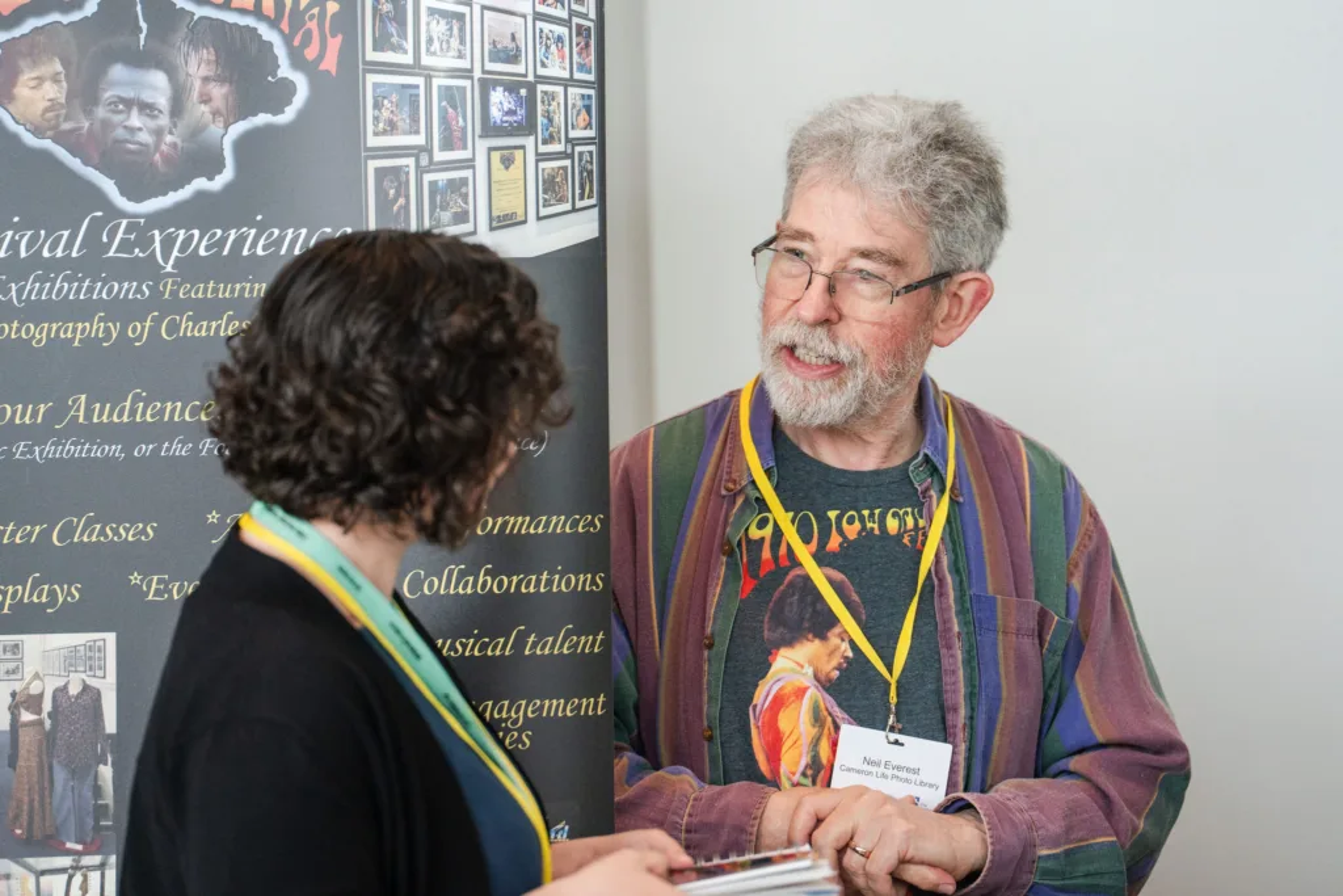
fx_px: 5240
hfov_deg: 14.6
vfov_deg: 9.8
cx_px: 684
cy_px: 448
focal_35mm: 140
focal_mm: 136
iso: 2000
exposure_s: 1/400
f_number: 2.8
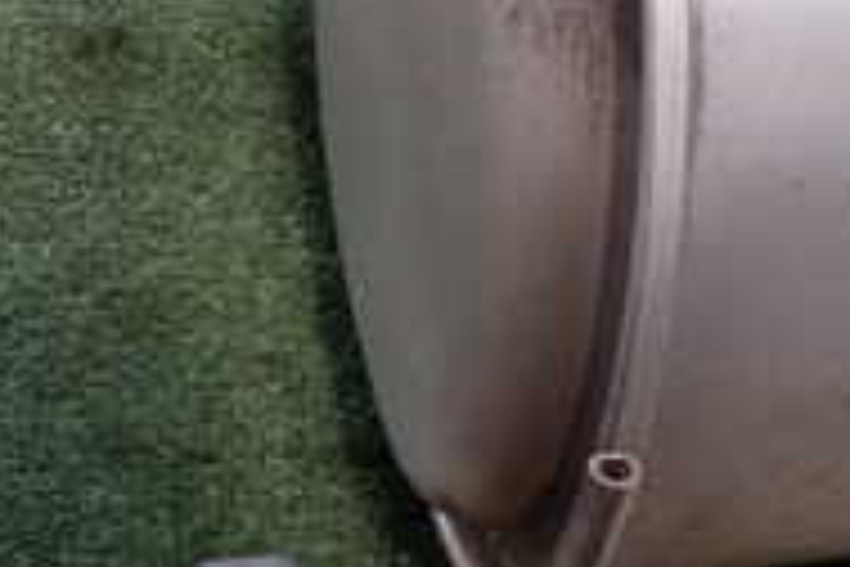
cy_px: 284
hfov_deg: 19.8
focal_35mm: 99
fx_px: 2337
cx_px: 895
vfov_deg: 13.8
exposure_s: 1/60
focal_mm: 5.4
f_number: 2.3
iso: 200
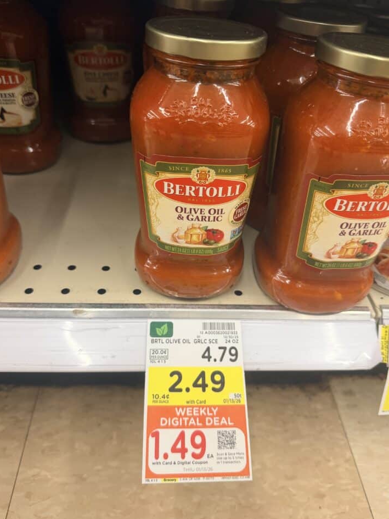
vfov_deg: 67.3
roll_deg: -6.2
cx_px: 200
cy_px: 254
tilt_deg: -39.9
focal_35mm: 26
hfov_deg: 53.1
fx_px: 389
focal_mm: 6.76
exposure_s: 1/63
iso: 160
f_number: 1.78
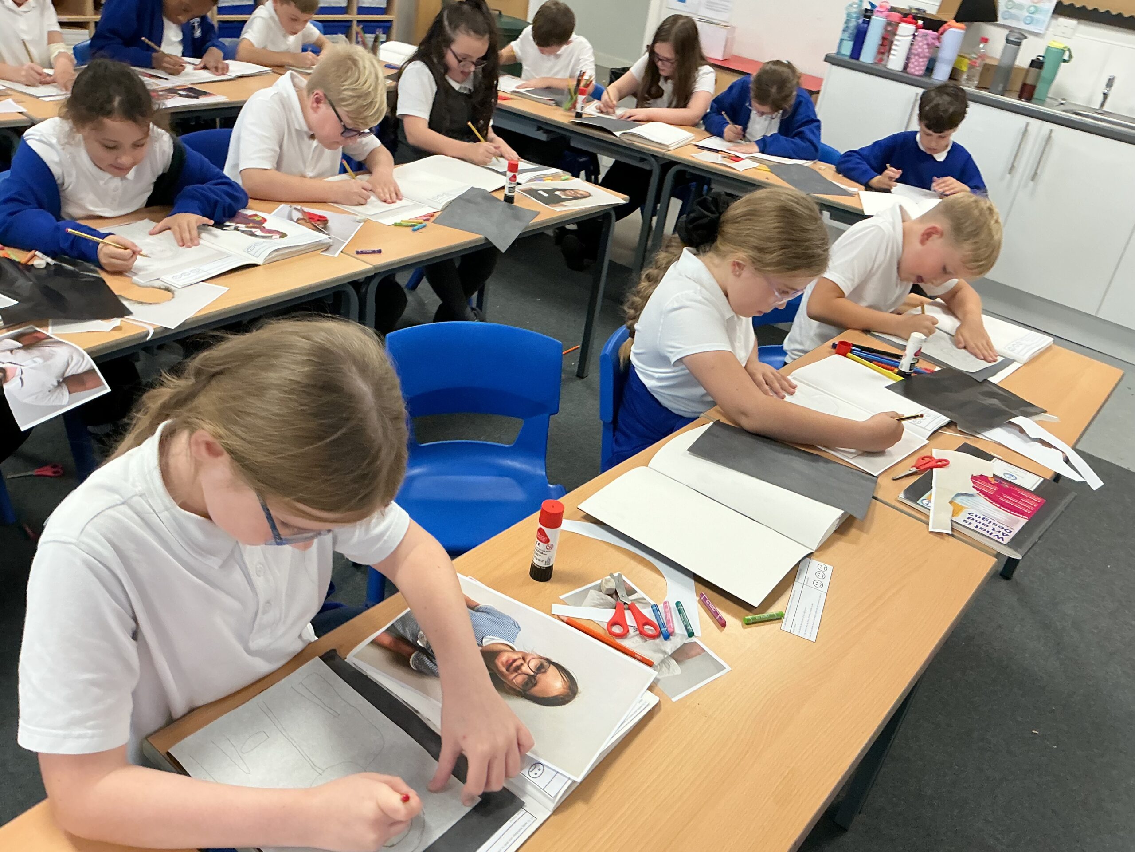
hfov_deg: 61.7
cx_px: 568
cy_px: 426
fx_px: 951
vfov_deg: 48.2
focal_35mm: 29
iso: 100
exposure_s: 1/60
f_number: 1.8
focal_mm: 3
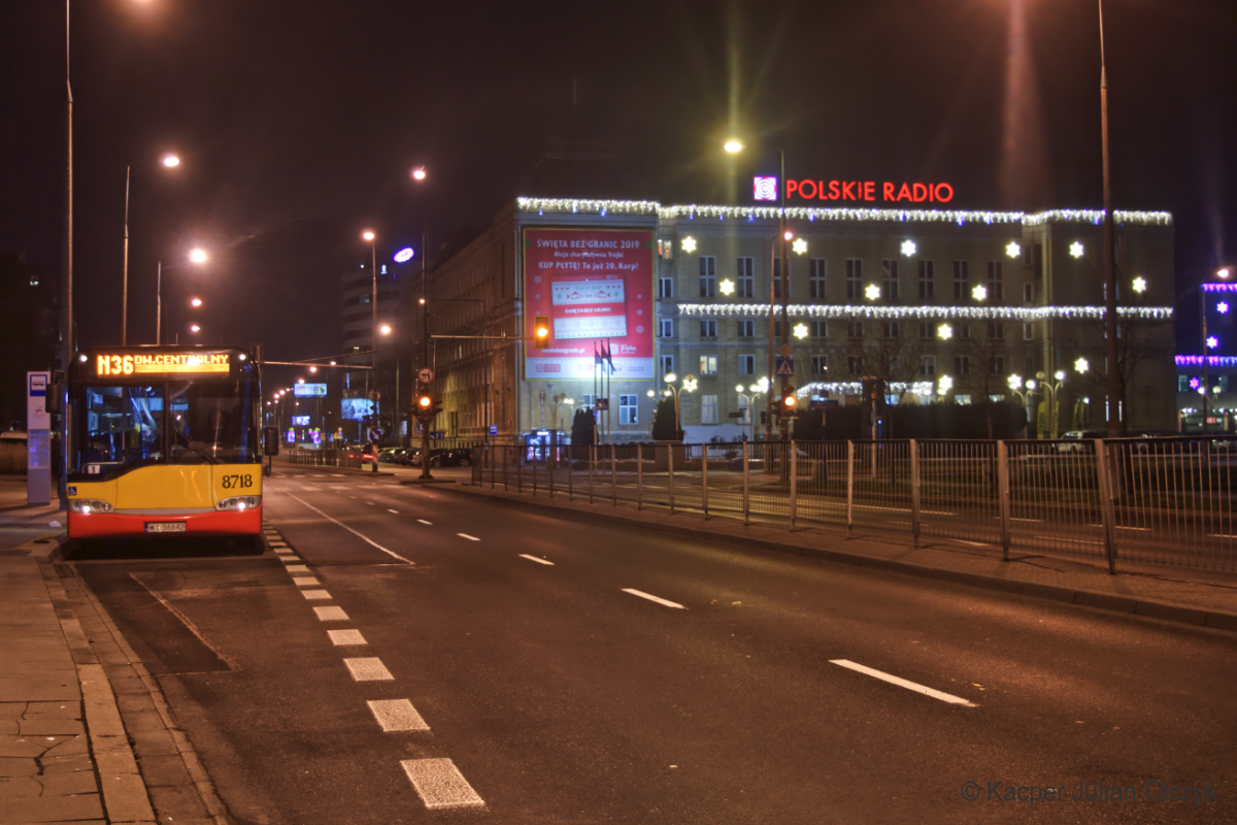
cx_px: 618
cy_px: 412
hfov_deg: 43.6
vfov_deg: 29.9
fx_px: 1546
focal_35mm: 45
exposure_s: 1/2
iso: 100
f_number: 4.2
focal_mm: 30
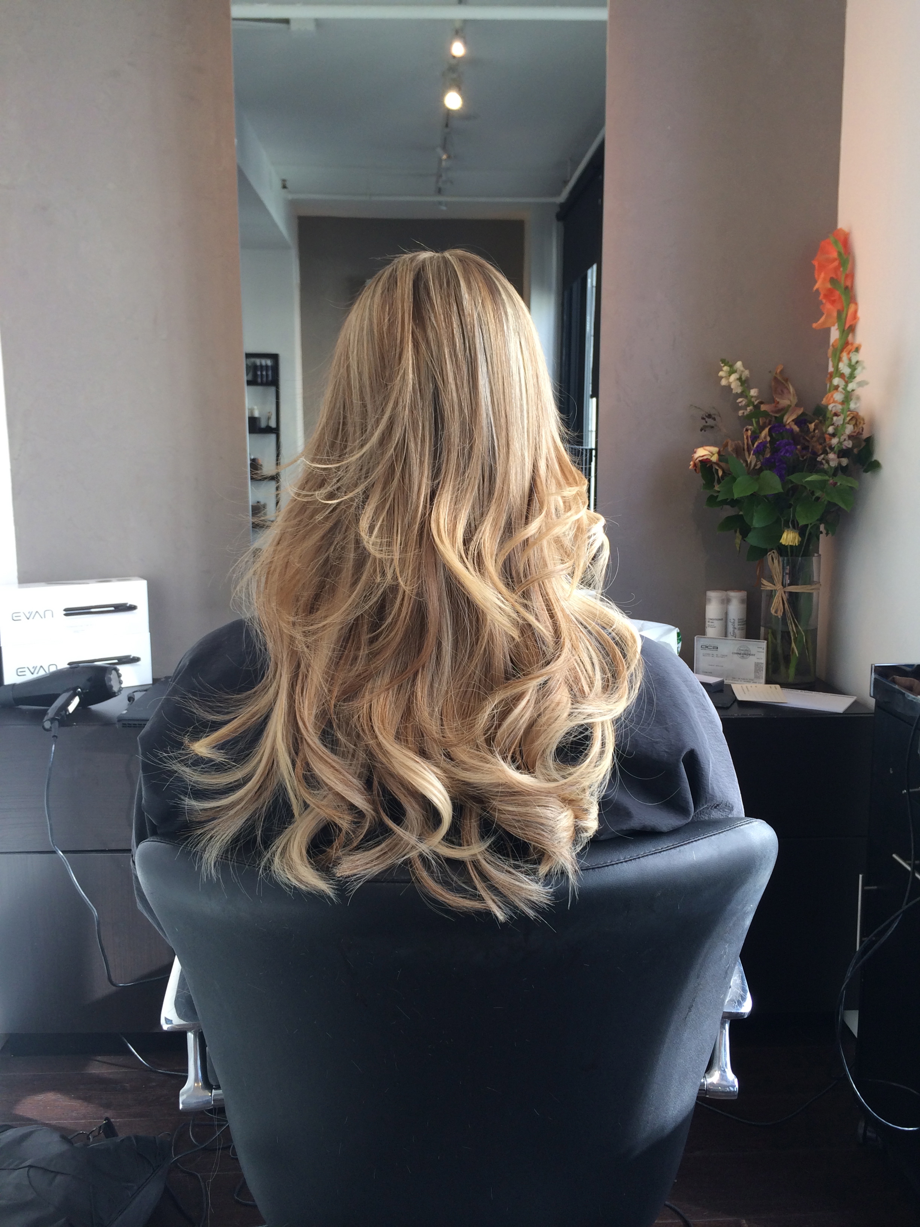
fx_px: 1063
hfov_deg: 46.8
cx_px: 460
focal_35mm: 30
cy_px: 614
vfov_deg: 60.0
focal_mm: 4.12
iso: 50
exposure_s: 1/120
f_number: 2.2
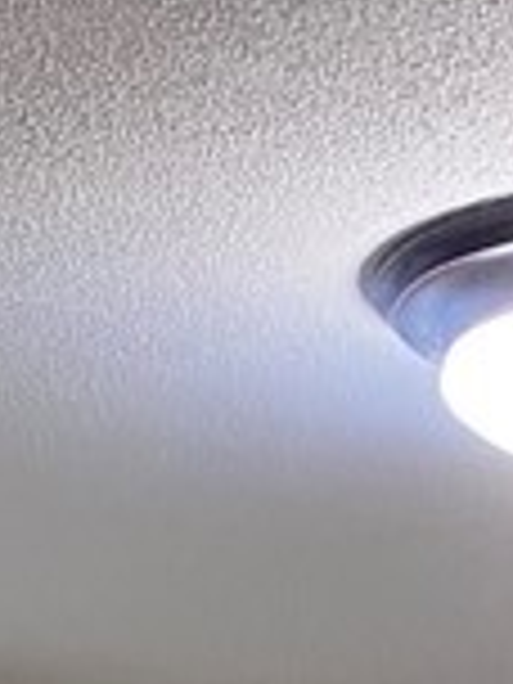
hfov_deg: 8.5
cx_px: 130
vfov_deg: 8.8
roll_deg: -2.9
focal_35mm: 175
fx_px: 3458
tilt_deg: -10.2
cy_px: 2200
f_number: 1.8
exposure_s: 1/60
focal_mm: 4.25
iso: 125
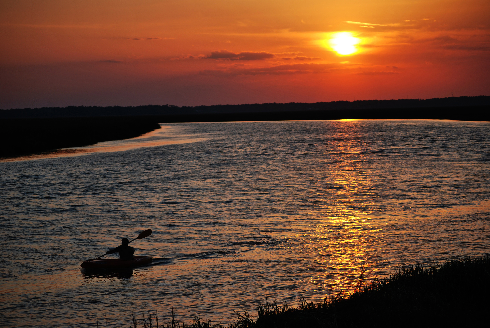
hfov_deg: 16.1
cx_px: 245
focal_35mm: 128
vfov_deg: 10.8
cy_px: 164
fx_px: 1737
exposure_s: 1/500
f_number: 4.5
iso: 100
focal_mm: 85
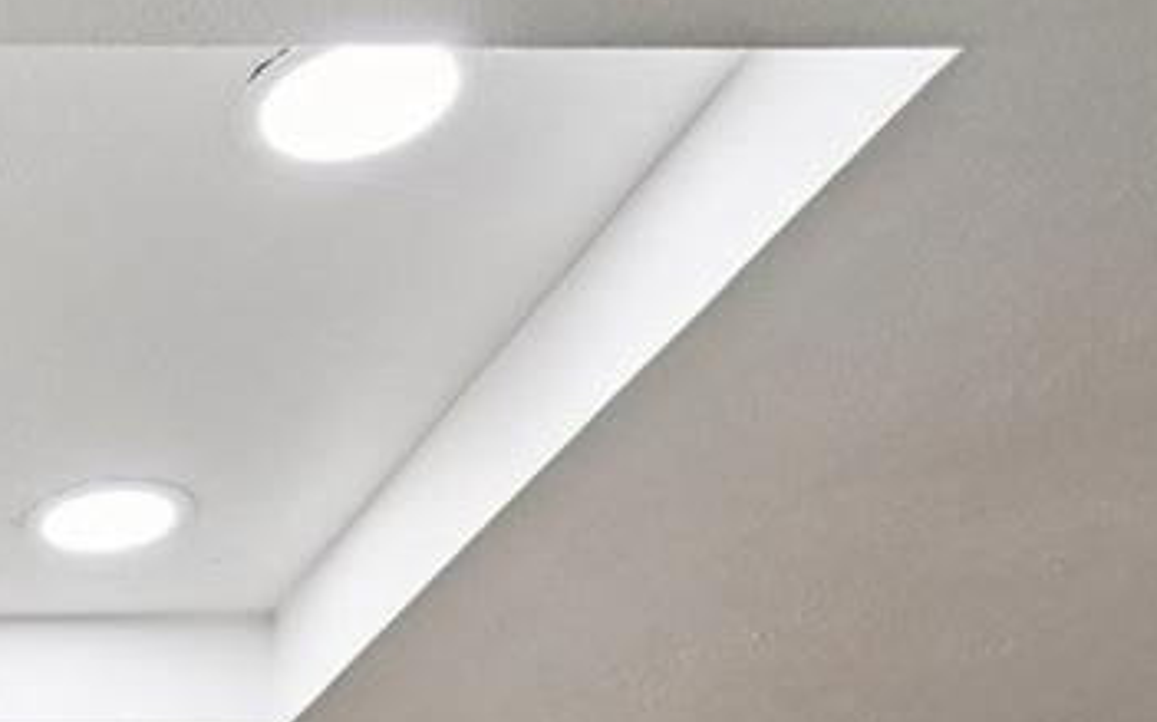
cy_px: 1441
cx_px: -438
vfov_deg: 15.8
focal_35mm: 65
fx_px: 2049
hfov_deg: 25.8
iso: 400
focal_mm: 14
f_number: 5
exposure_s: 1/100
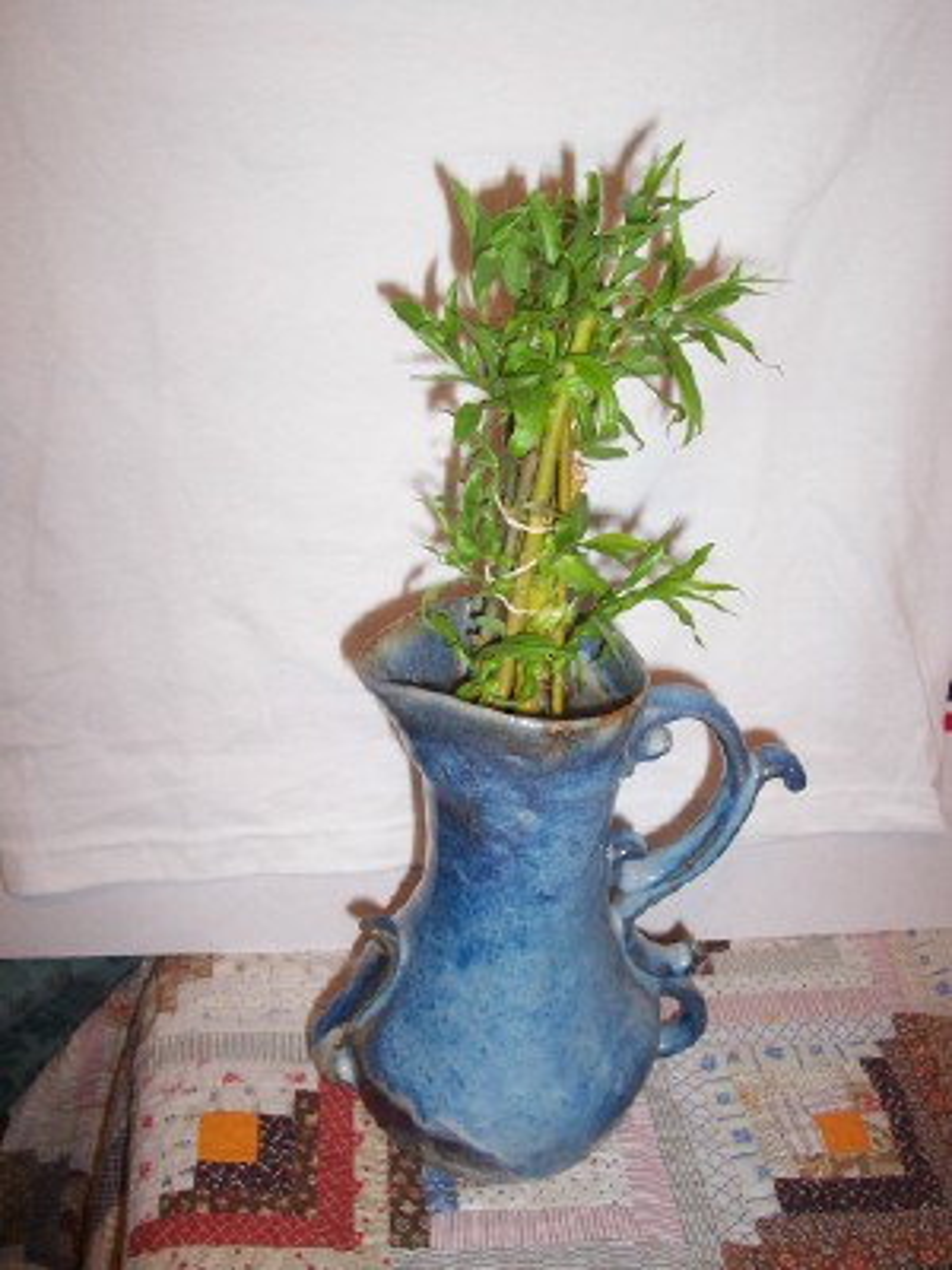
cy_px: 635
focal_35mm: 37
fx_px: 1357
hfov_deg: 38.7
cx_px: 476
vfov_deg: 50.1
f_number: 2.8
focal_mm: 5.6
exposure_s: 1/60
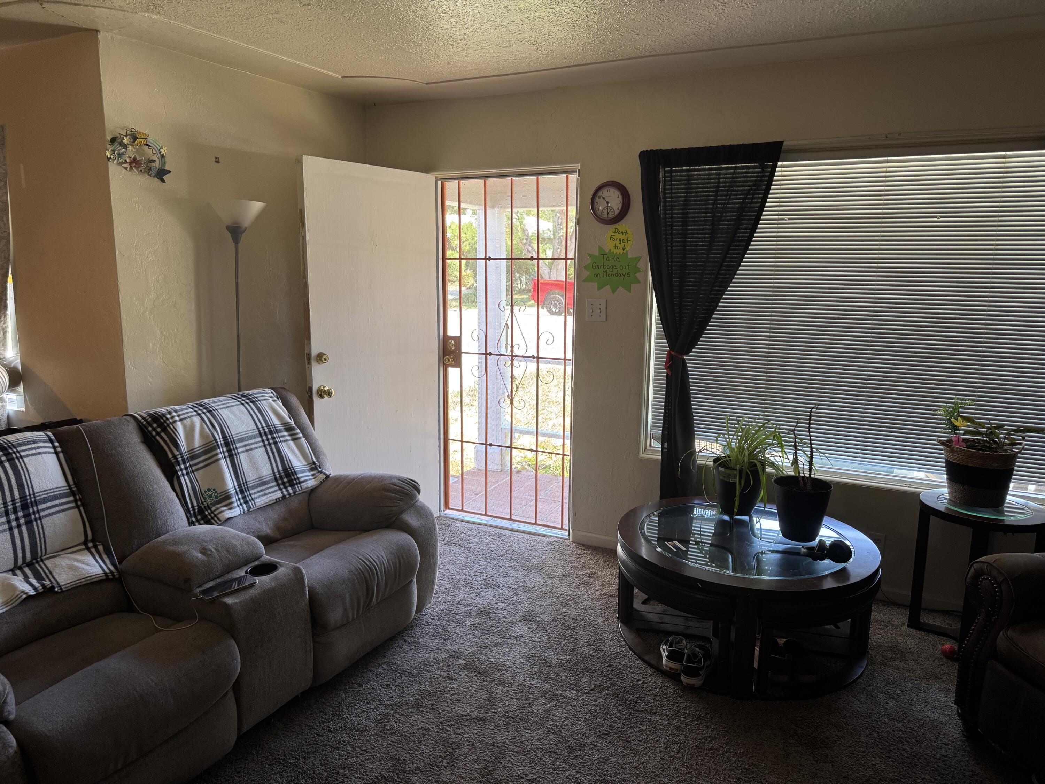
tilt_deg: -9.4
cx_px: 522
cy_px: 392
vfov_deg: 56.8
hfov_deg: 71.6
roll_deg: -0.2
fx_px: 725
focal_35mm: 24
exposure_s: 1/60
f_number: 1.78
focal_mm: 6.76
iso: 160
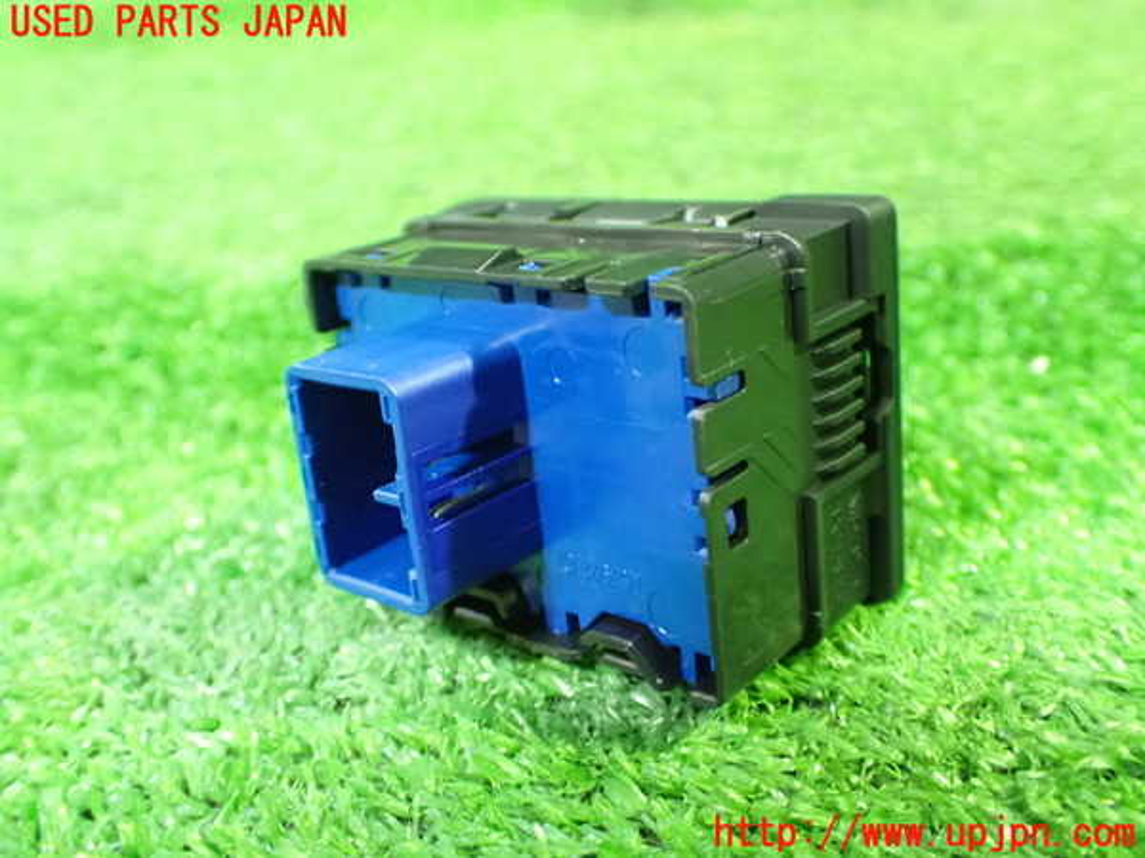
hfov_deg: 51.4
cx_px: 572
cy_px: 429
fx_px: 1191
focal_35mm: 36
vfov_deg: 39.7
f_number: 2.5
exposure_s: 1/30
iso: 1600
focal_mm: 6.37
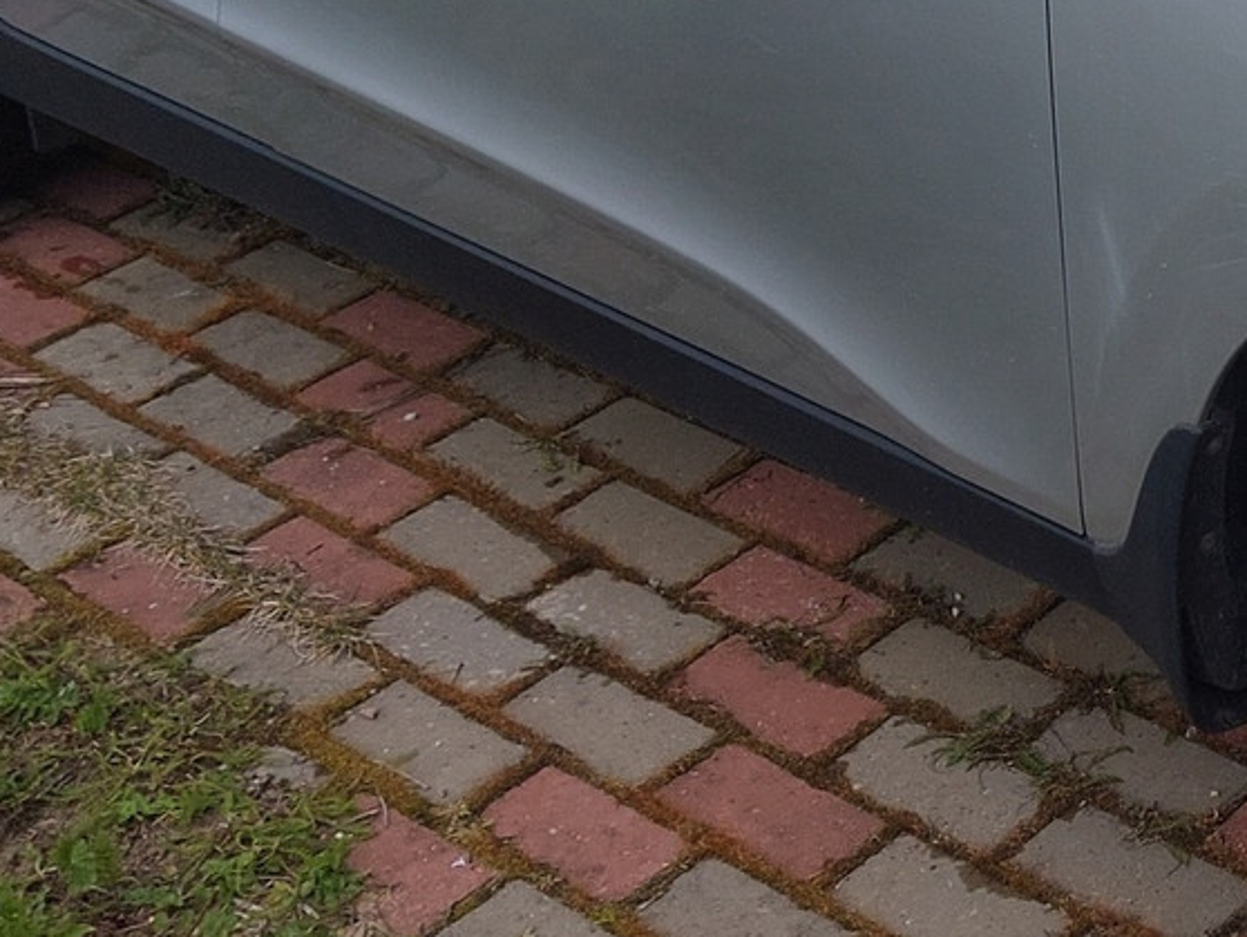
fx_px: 3099
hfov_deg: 21.3
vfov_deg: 16.8
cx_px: 1470
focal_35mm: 86
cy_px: -13
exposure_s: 1/378
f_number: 1.8
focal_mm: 4.6
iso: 20
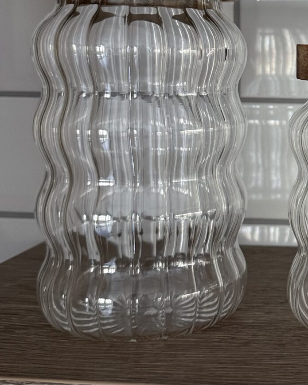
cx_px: 394
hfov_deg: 20.4
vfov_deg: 27.4
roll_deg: -0.7
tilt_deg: -4.4
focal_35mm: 69
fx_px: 786
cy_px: 131
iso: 200
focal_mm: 6.76
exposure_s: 1/65
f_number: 1.78
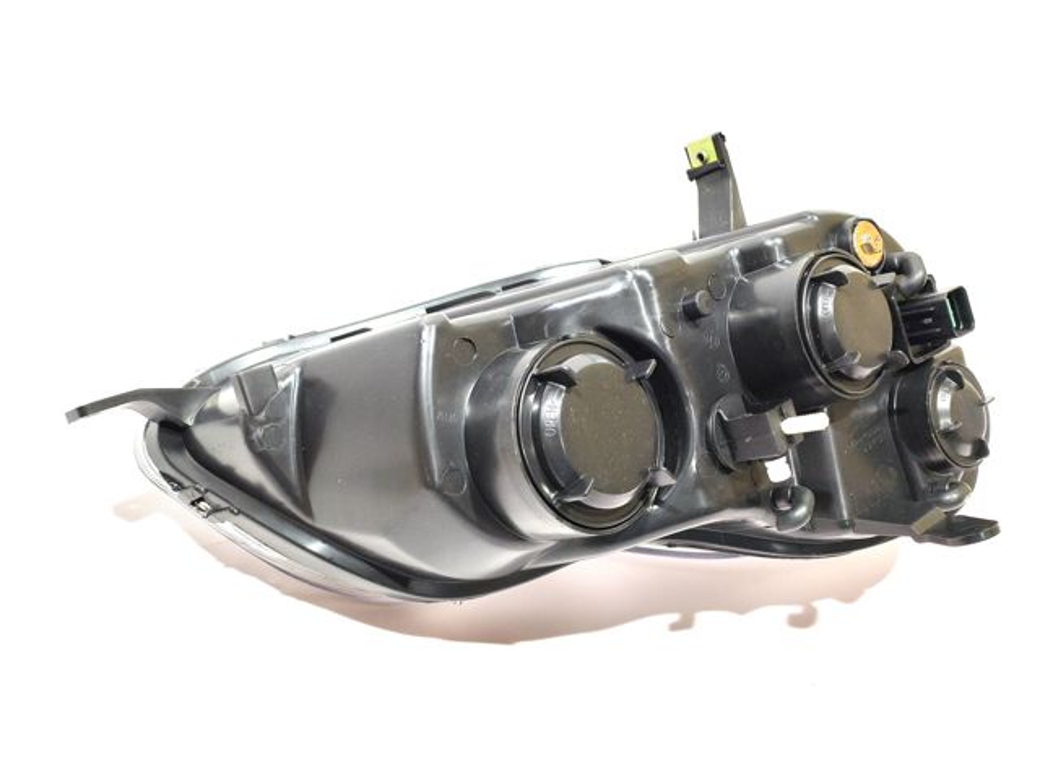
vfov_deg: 38.6
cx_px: 520
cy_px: 389
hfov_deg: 50.2
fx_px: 1111
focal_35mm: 37
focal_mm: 4.75
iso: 267
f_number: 1.75
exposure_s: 1/100
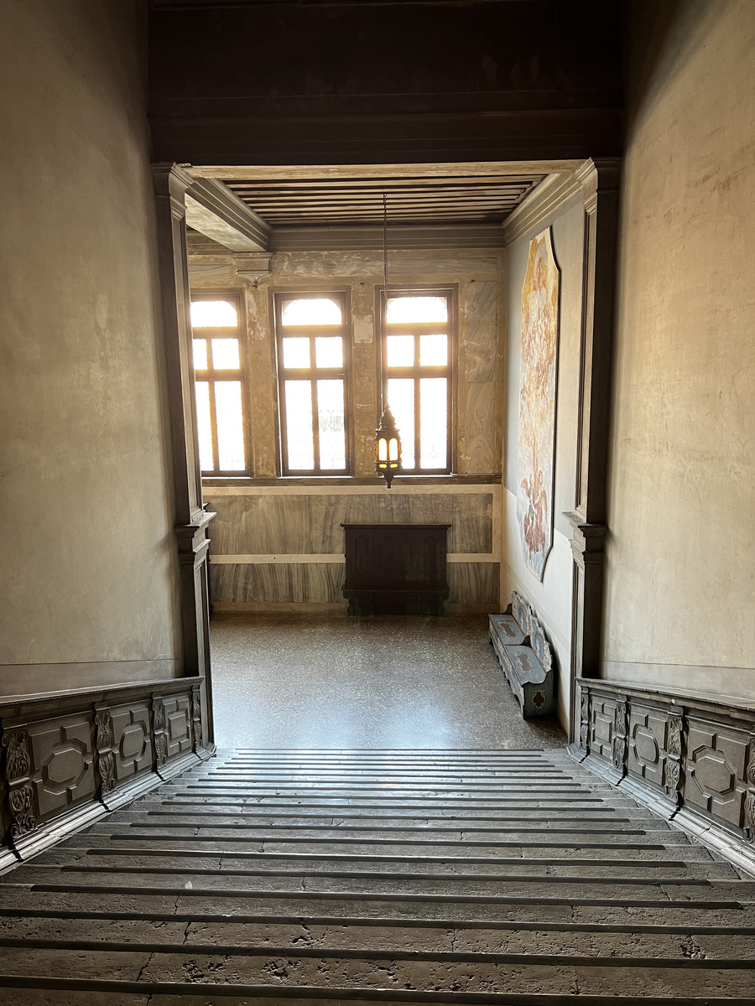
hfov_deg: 53.1
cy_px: 503
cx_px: 378
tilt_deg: -9.2
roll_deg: +0.8
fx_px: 756
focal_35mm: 26
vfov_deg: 67.3
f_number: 1.5
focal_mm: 5.7
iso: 80
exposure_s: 1/50
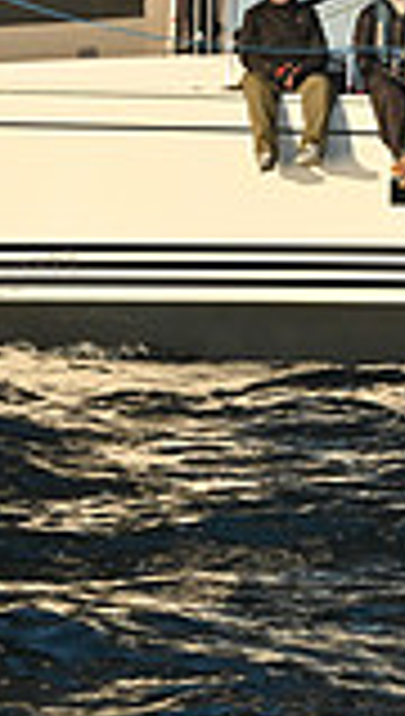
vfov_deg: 8.0
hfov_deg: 4.6
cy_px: 29
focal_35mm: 267
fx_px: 5073
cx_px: 315
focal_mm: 70
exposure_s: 1/1000
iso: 800
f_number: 11
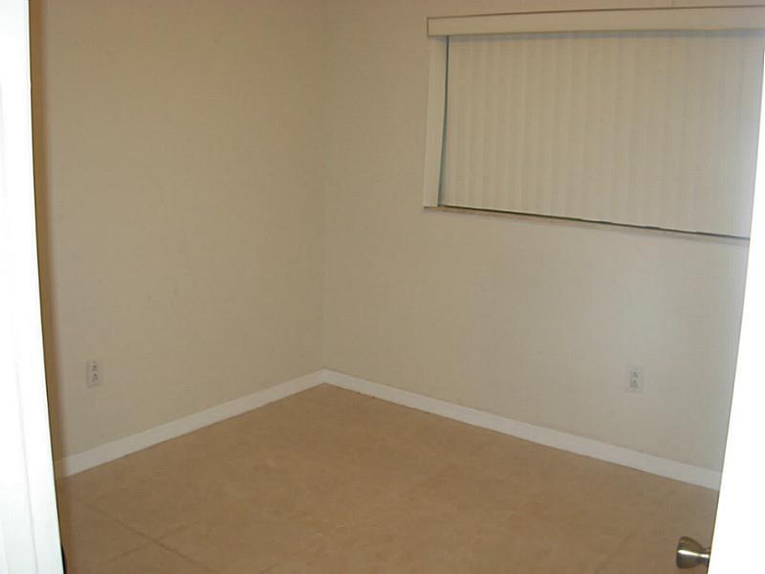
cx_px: 382
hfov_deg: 49.0
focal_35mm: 38
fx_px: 840
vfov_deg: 37.7
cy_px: 287
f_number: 2.9
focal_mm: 6.3
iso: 86
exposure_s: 1/24.6
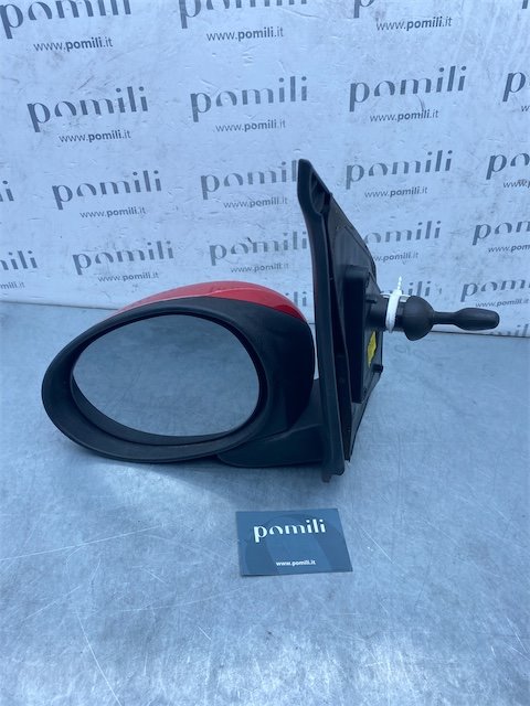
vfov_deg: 67.3
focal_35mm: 26
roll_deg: -11.0
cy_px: 353
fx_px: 531
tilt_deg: -36.8
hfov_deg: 53.1
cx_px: 265
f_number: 1.8
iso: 32
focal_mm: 4.25
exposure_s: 1/733
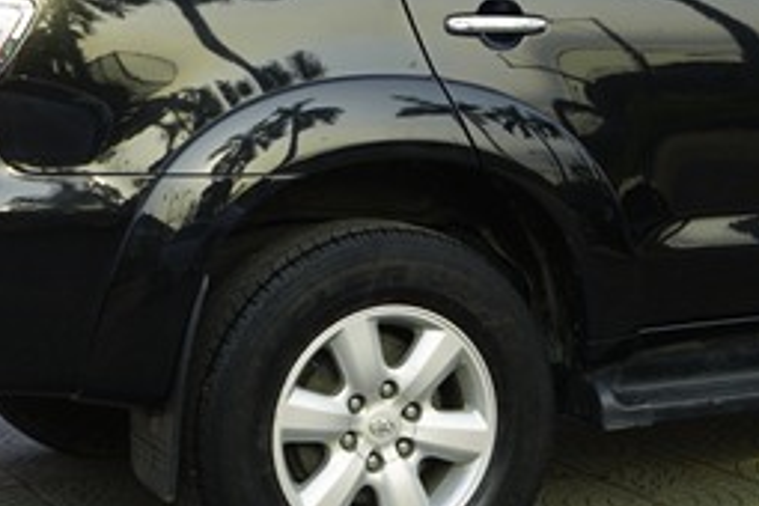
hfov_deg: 20.6
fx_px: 2087
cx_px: 473
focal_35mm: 99
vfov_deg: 13.7
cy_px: 21
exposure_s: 1/80
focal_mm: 28
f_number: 10
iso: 100
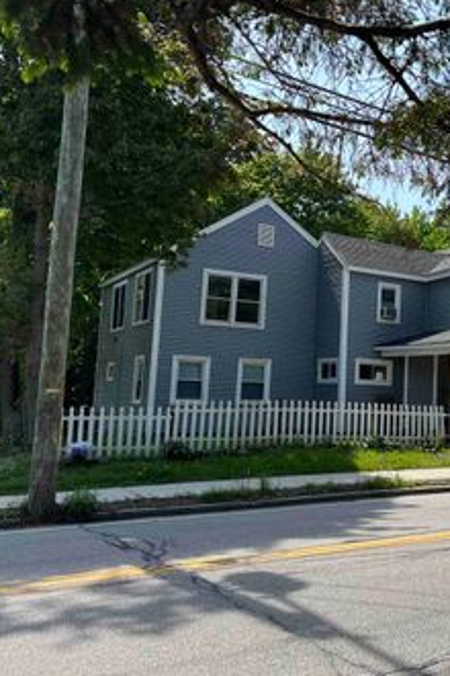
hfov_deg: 31.4
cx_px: 391
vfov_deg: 47.4
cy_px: 308
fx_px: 769
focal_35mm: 41
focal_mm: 5.7
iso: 50
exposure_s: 1/2762
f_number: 1.5
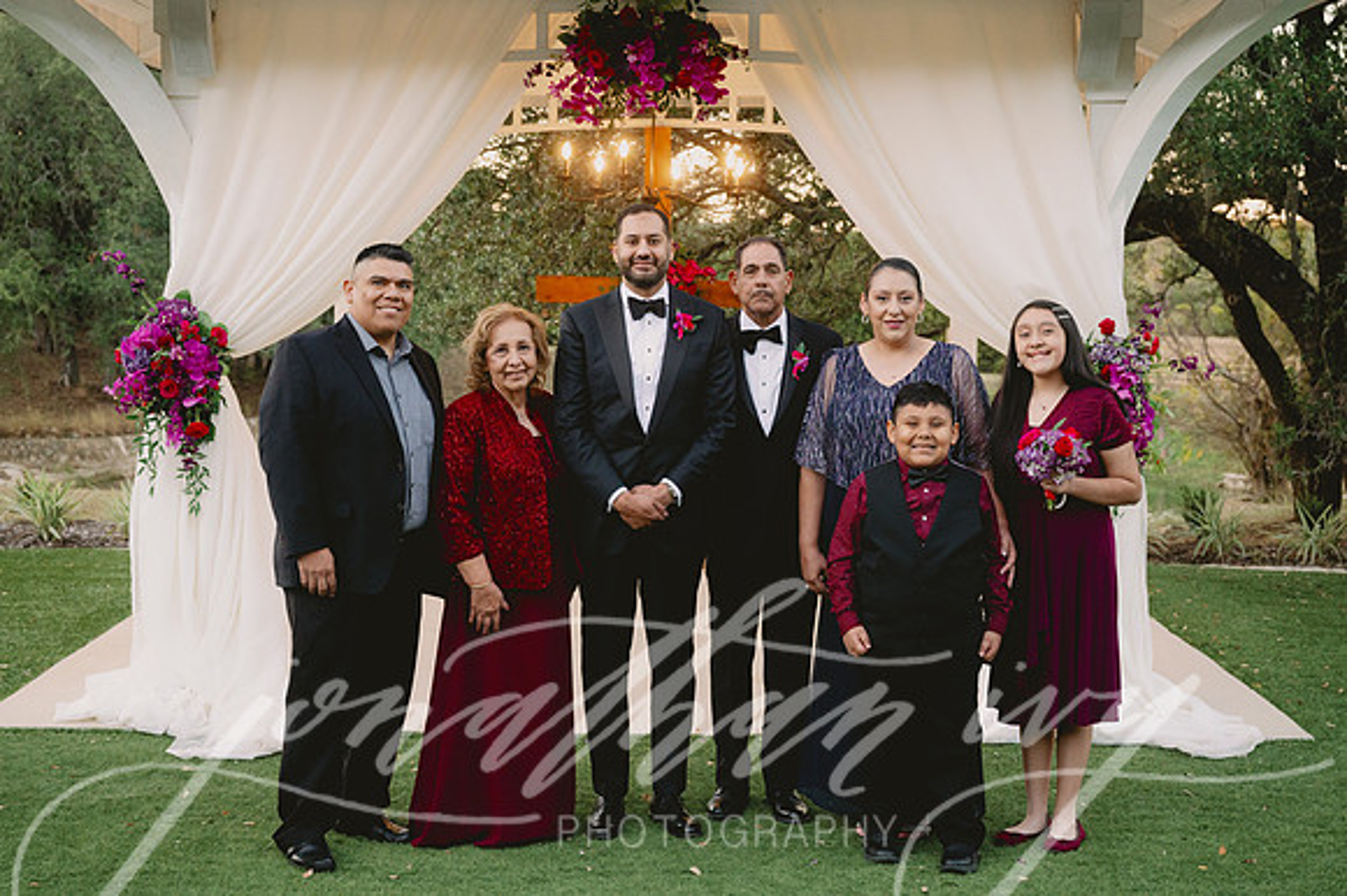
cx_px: 661
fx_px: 1828
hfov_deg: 40.4
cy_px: 440
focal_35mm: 49
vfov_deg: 27.6
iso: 1250
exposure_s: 1/320
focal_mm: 48
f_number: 4.5
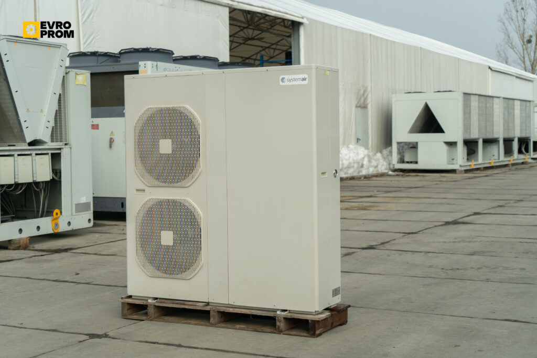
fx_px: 820
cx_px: 268
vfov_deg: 24.6
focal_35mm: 55
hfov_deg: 36.2
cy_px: 179
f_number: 4
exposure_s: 1/500
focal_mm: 55
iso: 320
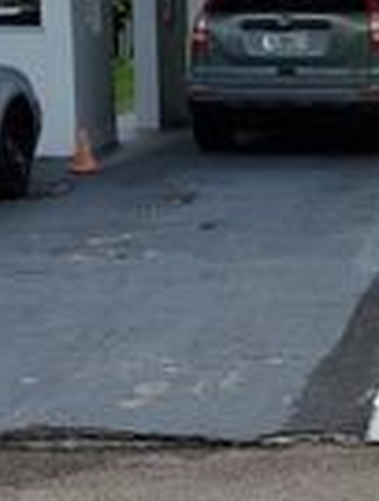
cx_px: 557
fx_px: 1860
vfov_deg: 15.4
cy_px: 254
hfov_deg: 11.2
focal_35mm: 128
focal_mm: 3.98
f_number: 1.8
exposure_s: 1/1048
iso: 25
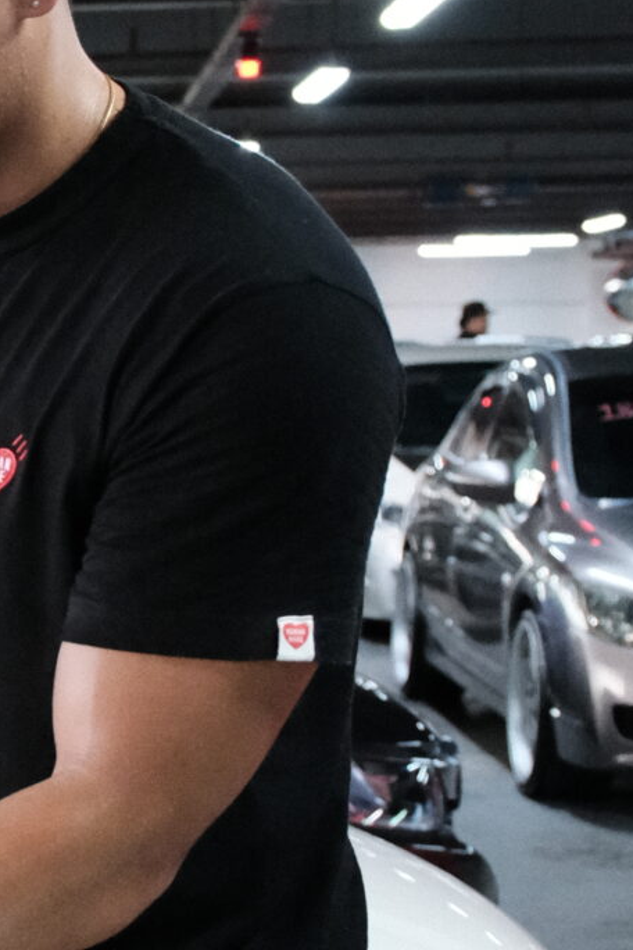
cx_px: -463
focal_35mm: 116
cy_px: 539
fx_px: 3059
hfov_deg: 11.1
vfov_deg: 17.6
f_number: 2.8
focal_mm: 20.4
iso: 6400
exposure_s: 1/90
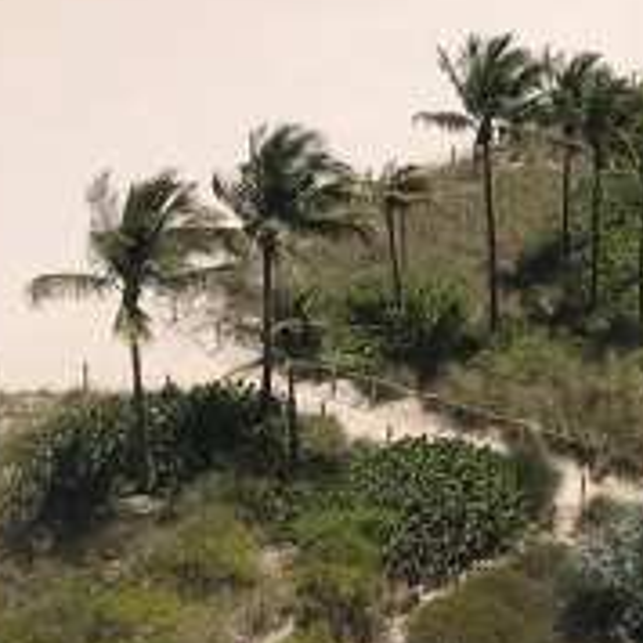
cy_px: -361
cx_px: 1217
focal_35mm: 111
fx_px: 2333
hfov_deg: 13.7
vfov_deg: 14.5
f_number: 1.8
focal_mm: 3.99
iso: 20
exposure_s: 1/4566
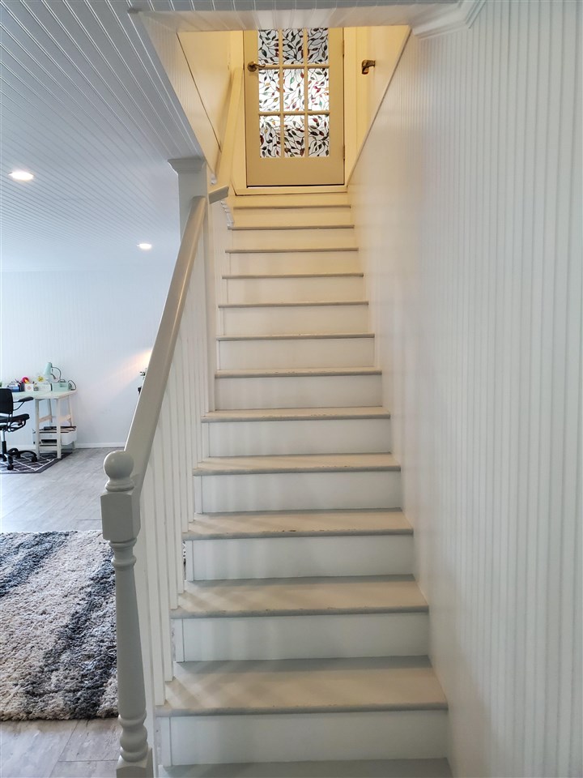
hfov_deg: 53.1
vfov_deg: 67.3
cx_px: 292
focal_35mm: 26
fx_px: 584
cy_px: 389
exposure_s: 1/60
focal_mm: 4.3
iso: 250
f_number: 1.5
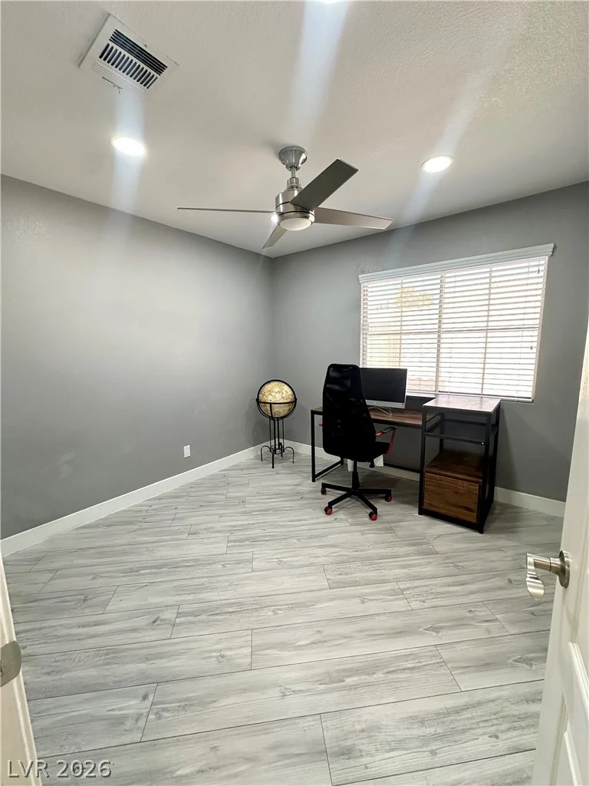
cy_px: 393
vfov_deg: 102.1
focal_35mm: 14
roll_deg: +0.7
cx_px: 294
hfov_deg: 85.7
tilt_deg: -7.9
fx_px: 318
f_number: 2.2
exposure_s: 1/120
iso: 320
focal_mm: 2.22
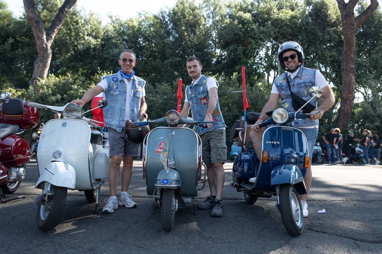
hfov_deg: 61.9
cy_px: 127
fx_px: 318
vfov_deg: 43.6
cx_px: 191
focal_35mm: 30
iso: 125
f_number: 4.5
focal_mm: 30
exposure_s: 1/200
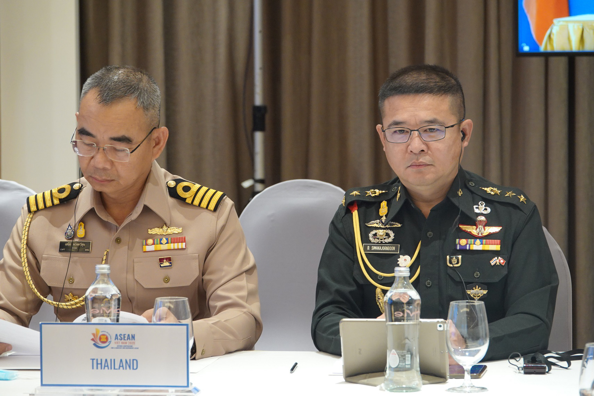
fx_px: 2921
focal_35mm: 177
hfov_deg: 11.6
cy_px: 198
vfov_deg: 7.8
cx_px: 297
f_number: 4
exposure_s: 1/50
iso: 800
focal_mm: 64.84
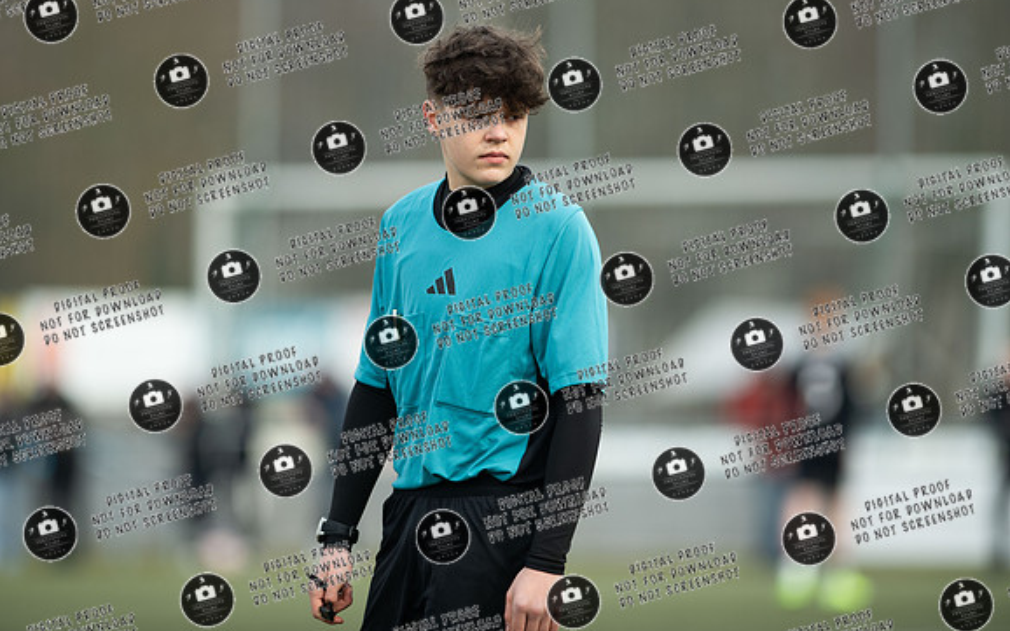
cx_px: 505
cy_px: 273
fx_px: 9109
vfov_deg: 4.0
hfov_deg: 6.3
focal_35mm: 331
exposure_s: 1/1600
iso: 250
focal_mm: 300
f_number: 3.2
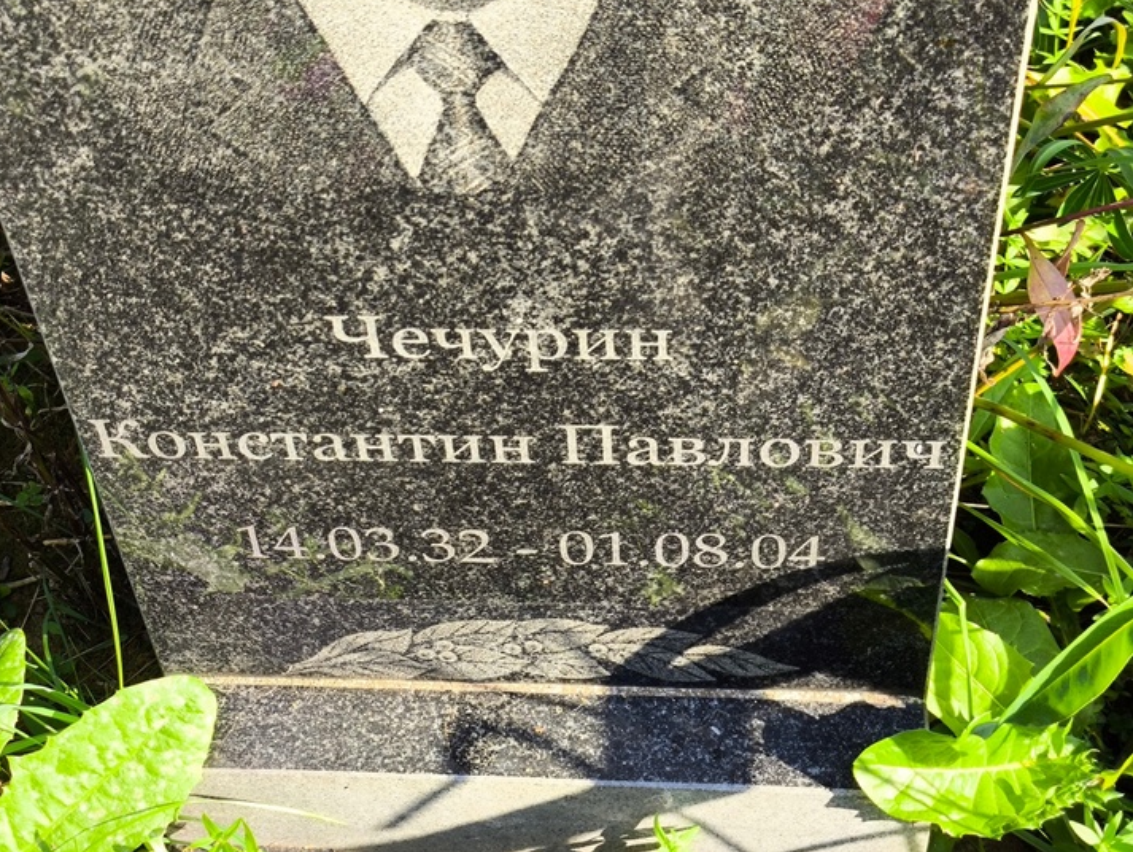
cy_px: 380
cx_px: 500
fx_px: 1834
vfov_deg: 26.1
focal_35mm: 56
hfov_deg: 34.3
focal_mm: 4.71
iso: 50
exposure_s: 1/237
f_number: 1.7
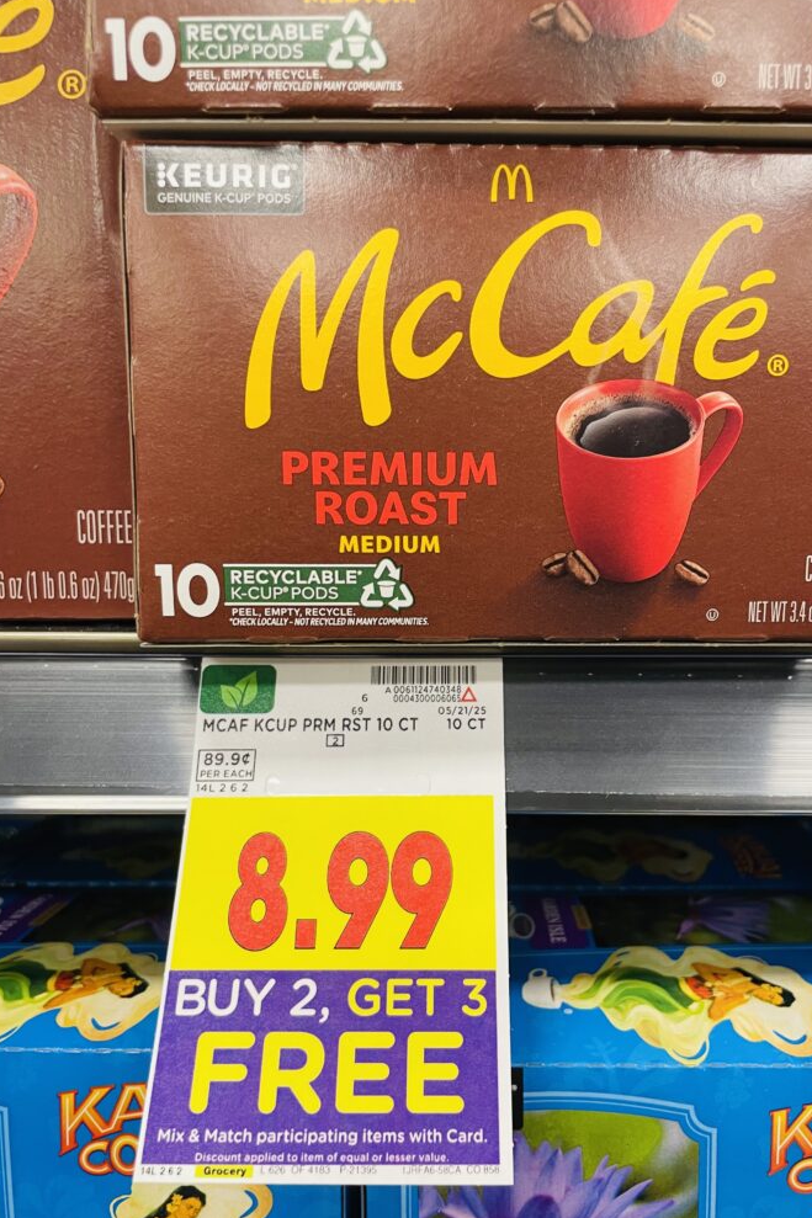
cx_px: 467
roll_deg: -0.1
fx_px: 948
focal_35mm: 28
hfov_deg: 46.2
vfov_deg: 65.5
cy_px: 613
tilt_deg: -8.9
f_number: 1.6
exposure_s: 1/60
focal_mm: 4.2
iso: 80
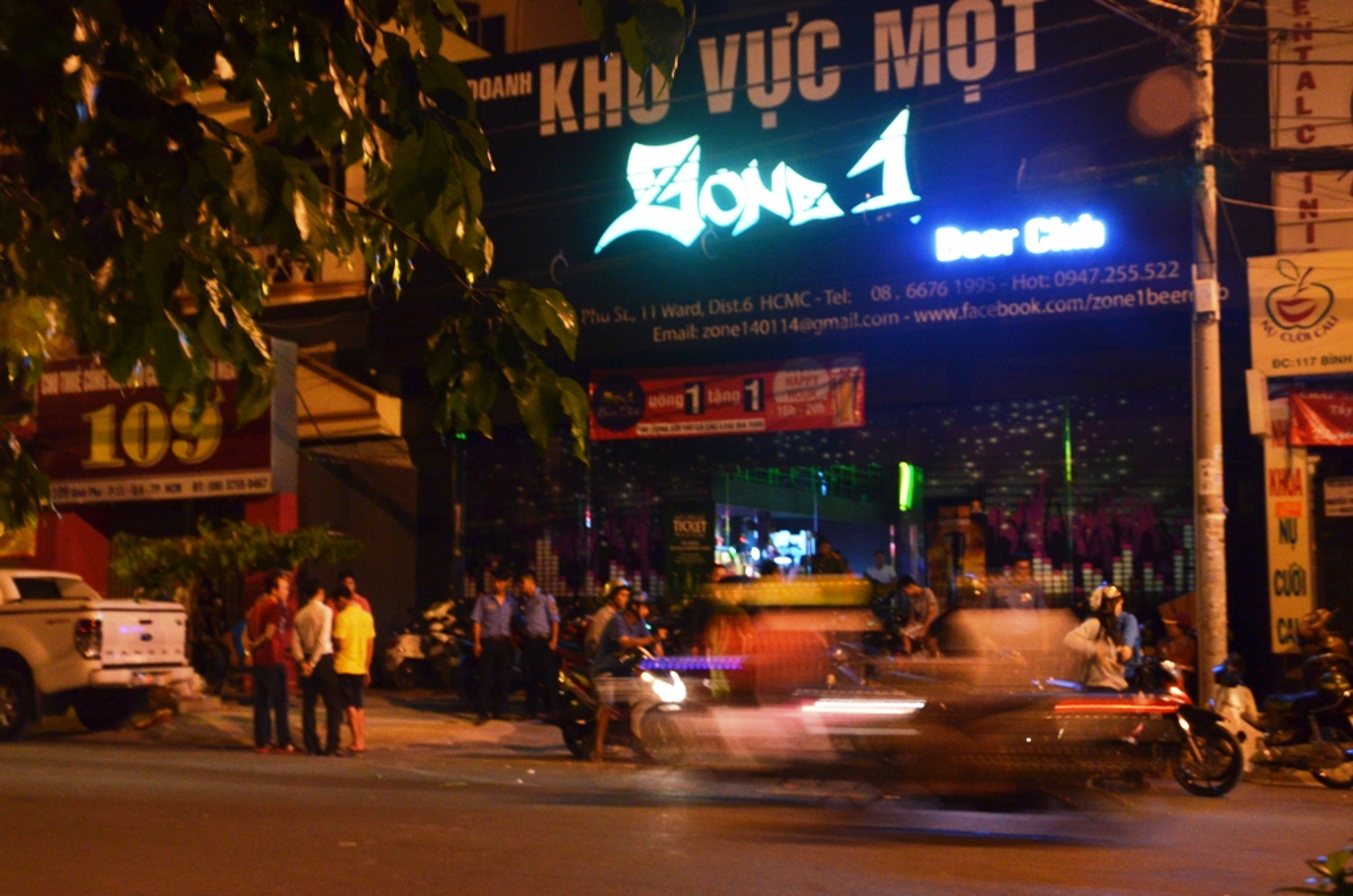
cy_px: 448
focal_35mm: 48
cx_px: 676
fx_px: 1800
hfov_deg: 41.2
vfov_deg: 27.9
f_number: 7.1
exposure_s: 1/8
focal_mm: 32
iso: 2000
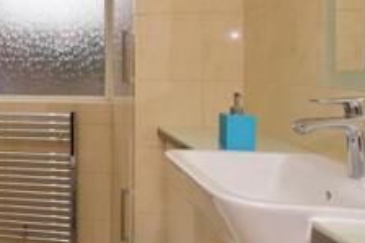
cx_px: -62
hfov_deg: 35.9
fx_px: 446
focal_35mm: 44
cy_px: 64
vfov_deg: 30.0
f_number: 7.1
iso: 400
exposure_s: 1/160
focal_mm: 10
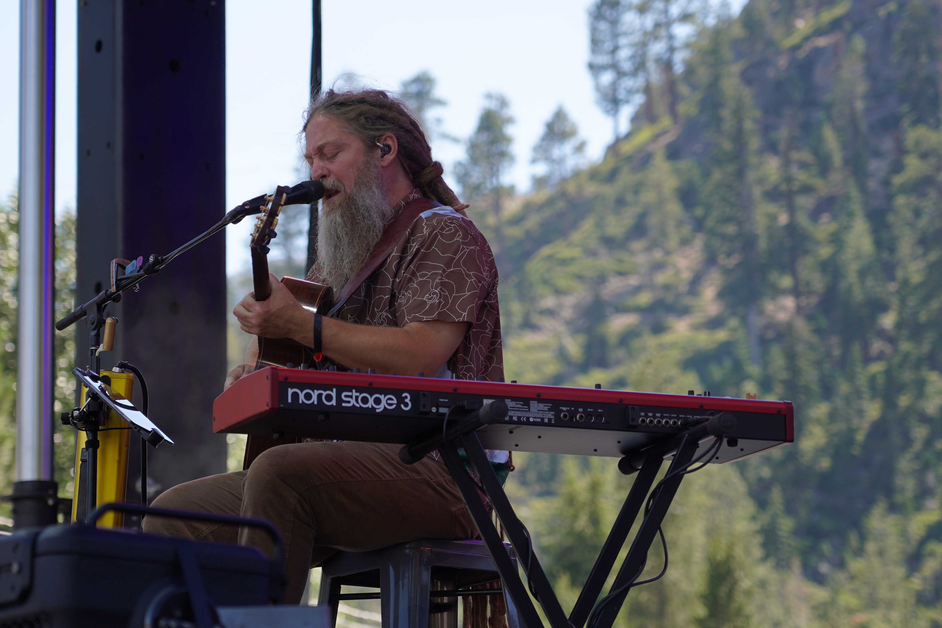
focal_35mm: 163
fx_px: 4265
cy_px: 296
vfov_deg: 8.4
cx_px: 375
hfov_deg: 12.6
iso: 100
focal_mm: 105
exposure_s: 1/320
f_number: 4.5
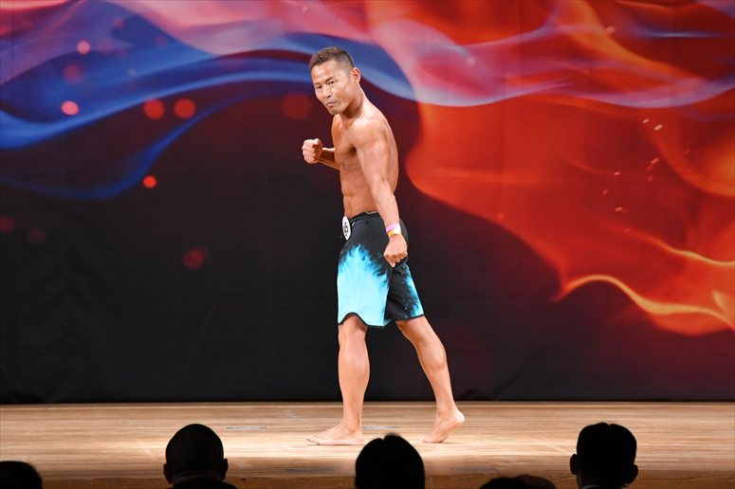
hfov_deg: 8.6
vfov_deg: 5.7
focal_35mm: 240
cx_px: 368
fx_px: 4898
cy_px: 244
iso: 3200
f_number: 5.6
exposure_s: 1/400
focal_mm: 160
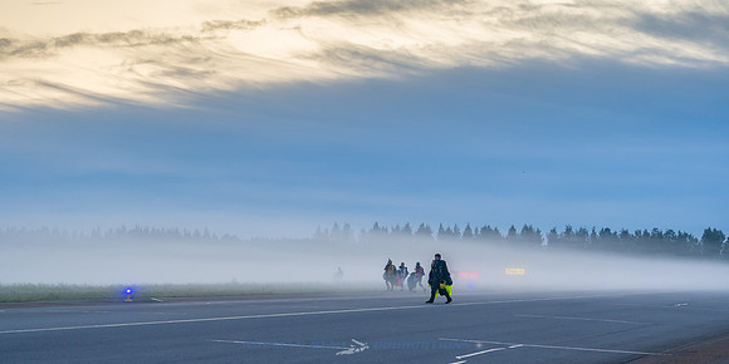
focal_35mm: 75
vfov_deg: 14.6
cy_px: 243
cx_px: 364
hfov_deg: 28.8
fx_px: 1417
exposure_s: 1/250
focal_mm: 70
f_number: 2.8
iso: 320
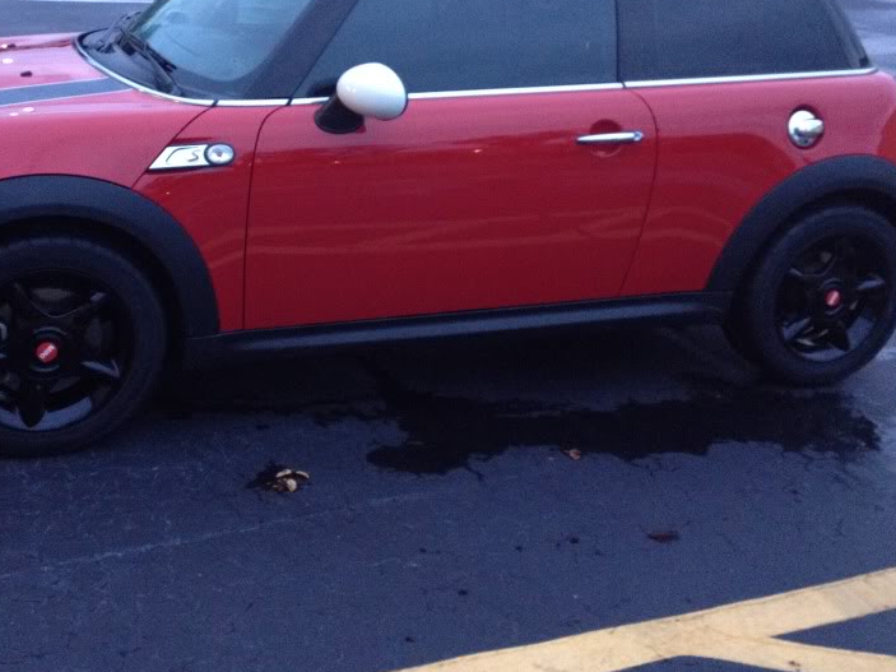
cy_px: 186
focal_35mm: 51
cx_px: 356
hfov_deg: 37.3
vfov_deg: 28.2
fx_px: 1320
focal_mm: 4.3
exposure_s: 1/20
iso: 320
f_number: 2.4
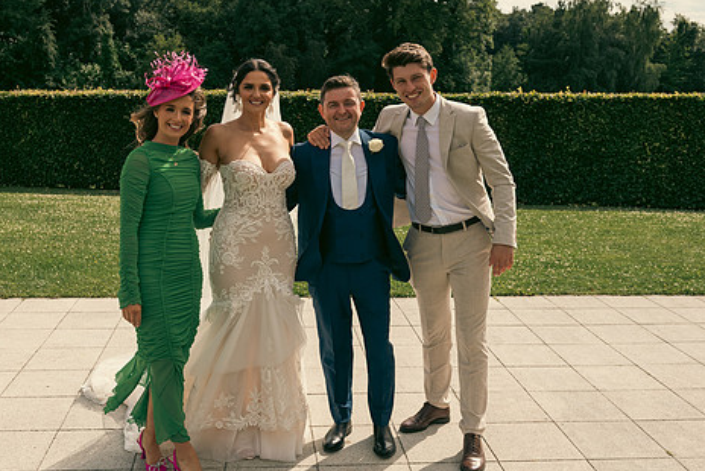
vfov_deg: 33.4
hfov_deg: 48.3
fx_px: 784
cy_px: 218
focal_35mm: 40
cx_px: 302
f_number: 5.6
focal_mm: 32
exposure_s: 1/1000
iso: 200
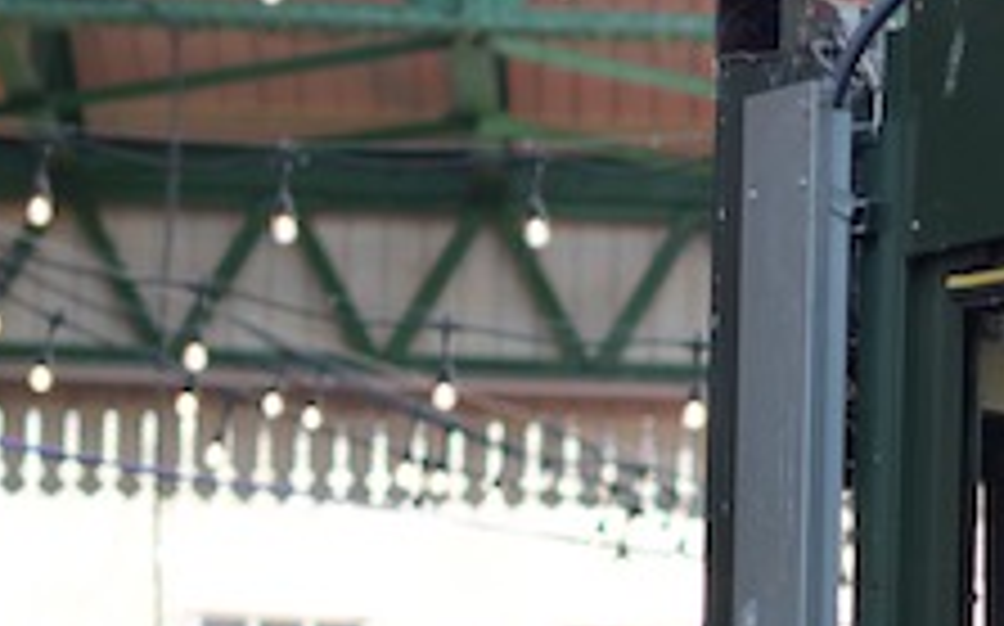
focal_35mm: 234
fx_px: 6398
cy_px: 1002
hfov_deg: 8.8
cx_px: 1301
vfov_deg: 5.5
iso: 100
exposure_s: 1/100
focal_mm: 50
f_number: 1.8
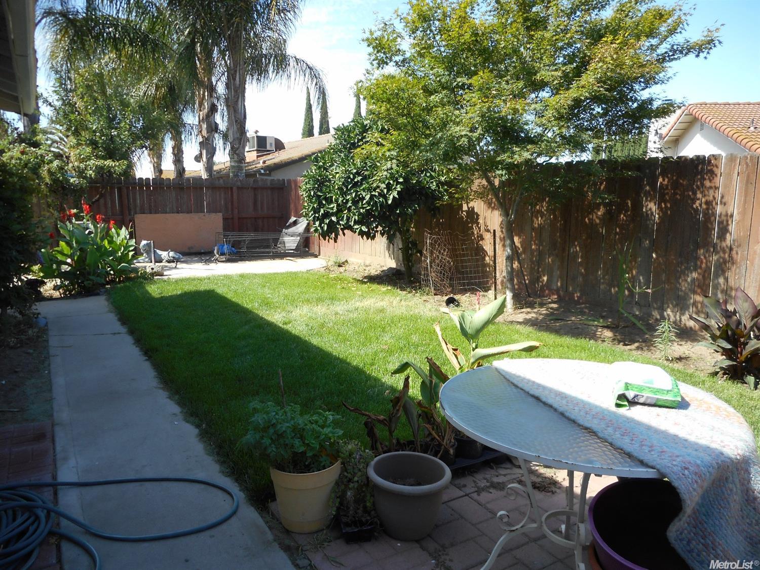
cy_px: 285
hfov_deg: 69.4
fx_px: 549
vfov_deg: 54.9
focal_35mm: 25
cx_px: 380
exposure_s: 1/160
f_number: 3.7
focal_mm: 4.5
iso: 80
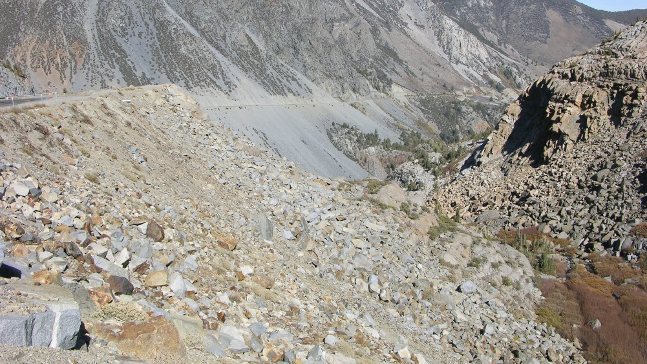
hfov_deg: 51.6
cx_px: 323
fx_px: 669
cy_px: 139
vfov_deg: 30.3
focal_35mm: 39
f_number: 6.3
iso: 50
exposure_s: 1/223
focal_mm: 8.9
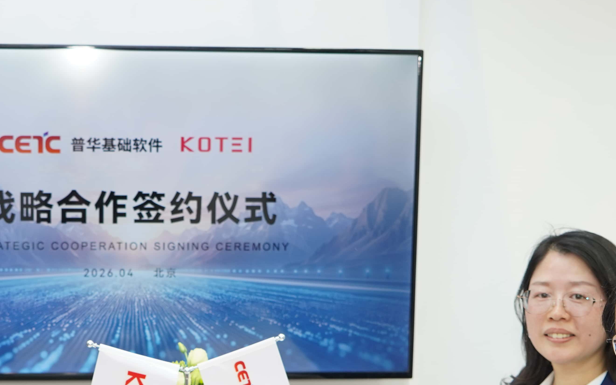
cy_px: 307
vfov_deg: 16.0
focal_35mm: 81
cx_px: 196
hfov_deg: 25.4
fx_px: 1360
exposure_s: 1/160
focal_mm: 35
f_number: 4
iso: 500
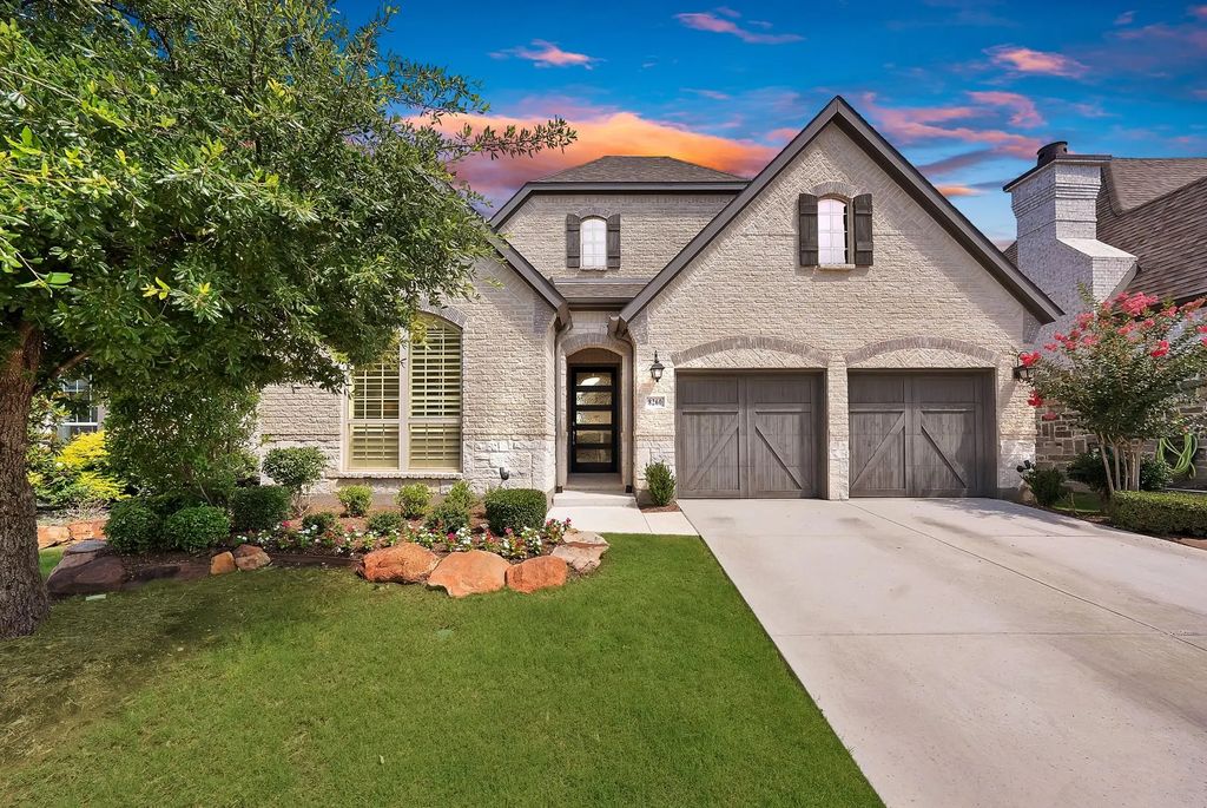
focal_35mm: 12
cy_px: 404
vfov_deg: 90.1
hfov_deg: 112.6
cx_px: 604
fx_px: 403
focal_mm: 12
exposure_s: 1/125
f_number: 9
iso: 640
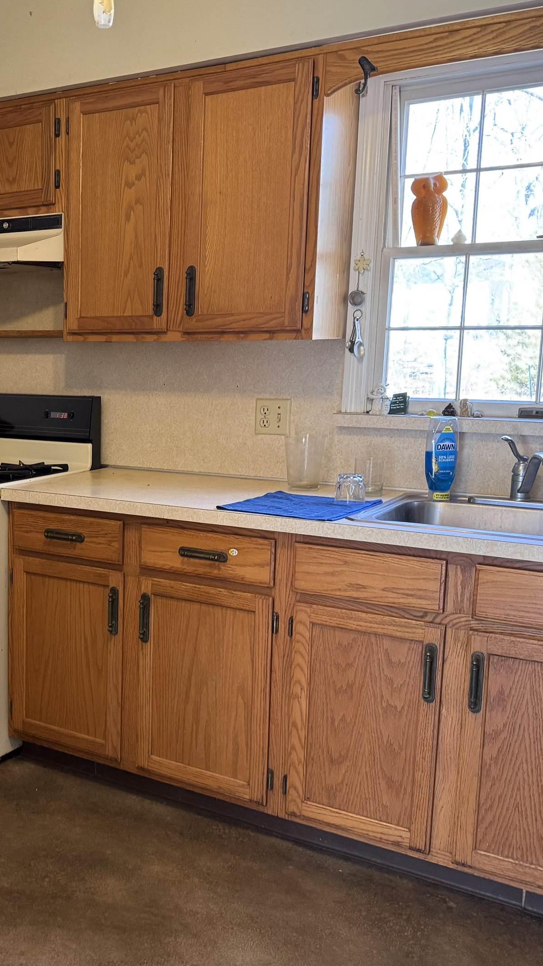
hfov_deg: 29.5
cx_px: 28
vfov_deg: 52.8
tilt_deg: -9.0
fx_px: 973
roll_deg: +0.6
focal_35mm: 38
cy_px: 500
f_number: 1.78
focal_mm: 6.76
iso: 200
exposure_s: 1/83
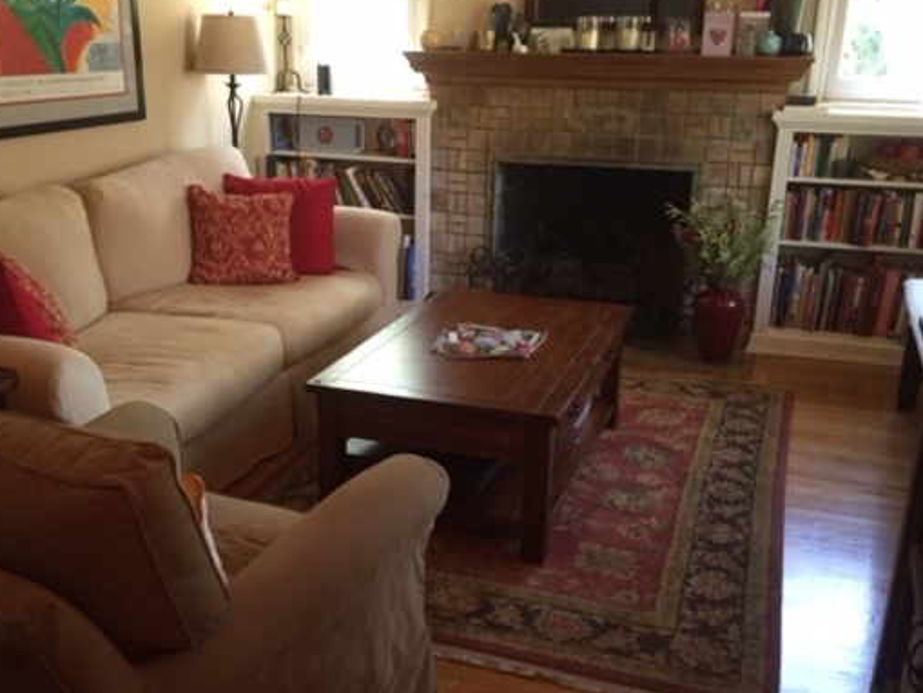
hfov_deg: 48.9
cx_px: 432
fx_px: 1013
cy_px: 354
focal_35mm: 38
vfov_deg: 37.7
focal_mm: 4.15
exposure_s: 1/30
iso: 200
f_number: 2.2
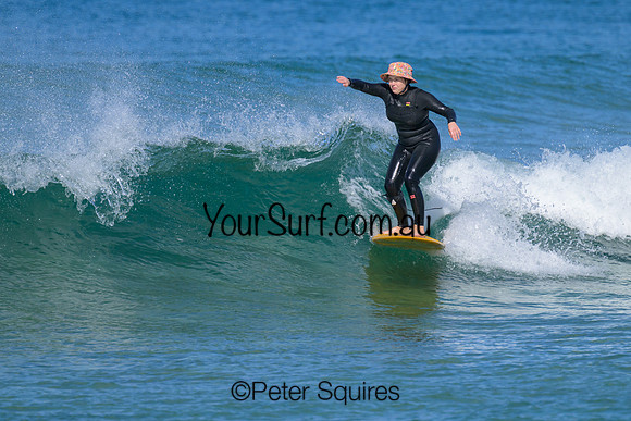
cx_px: 330
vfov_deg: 1.8
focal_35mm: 769
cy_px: 179
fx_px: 13481
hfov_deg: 2.7
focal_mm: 560
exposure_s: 1/2000
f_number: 8
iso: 500
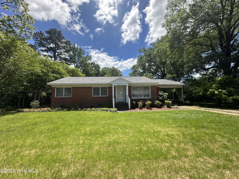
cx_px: 120
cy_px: 90
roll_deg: +1.3
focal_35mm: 14
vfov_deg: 85.7
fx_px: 97
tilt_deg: +4.7
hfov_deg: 102.1
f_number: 2.2
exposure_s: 1/1261
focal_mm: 2.22
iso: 50
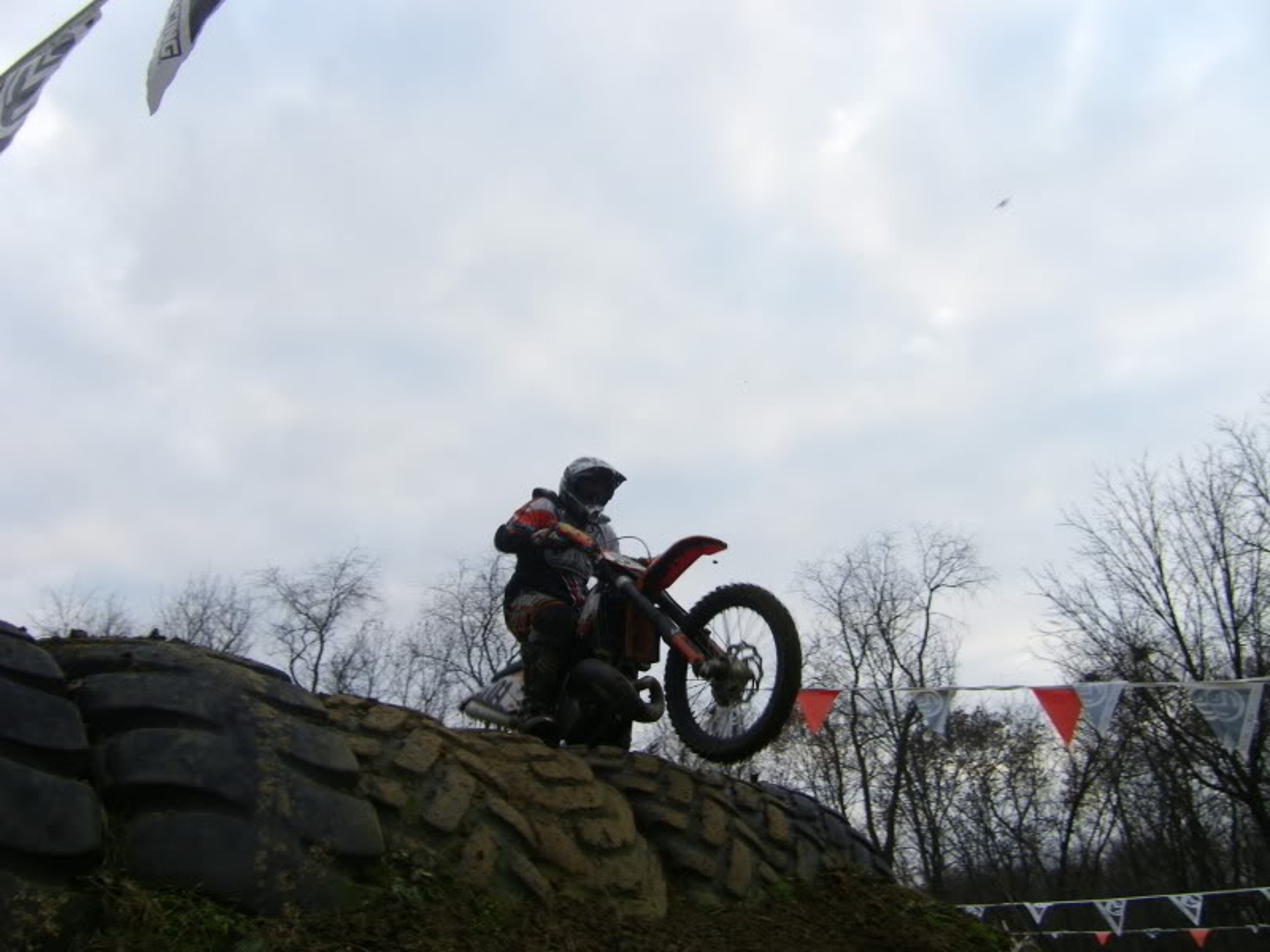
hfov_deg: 63.4
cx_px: 635
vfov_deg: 49.7
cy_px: 476
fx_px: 1027
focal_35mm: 28
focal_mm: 4.9
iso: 64
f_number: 2.6
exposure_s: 1/160
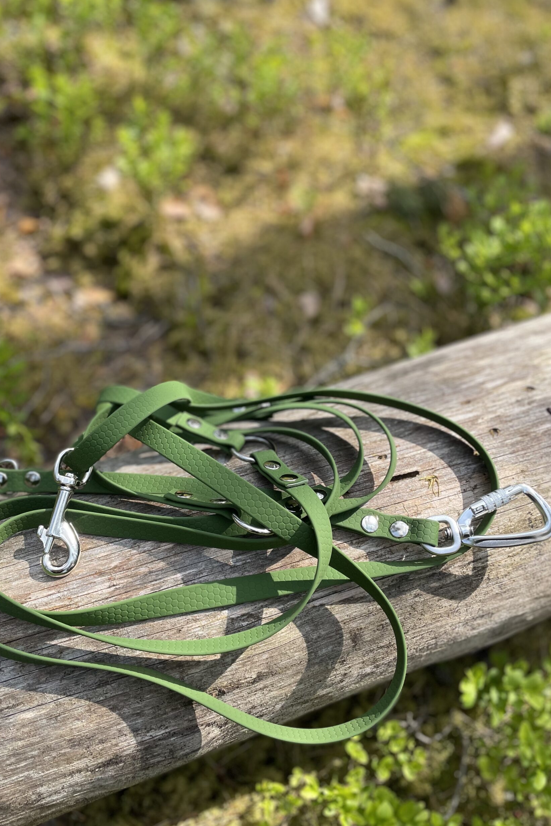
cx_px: 236
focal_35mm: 28
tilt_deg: -52.4
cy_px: 427
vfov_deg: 65.5
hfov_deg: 46.3
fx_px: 643
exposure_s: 1/1195
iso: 50
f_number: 1.6
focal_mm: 4.2
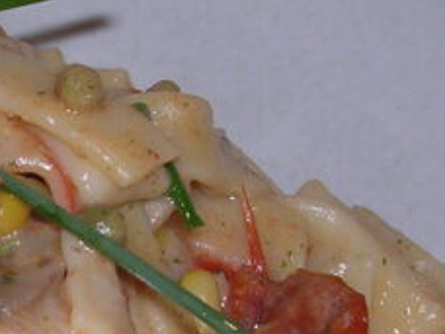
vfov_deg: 11.5
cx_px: -119
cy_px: 328
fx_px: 1645
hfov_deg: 14.8
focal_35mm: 128
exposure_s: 1/60.1
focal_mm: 5.8
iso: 100
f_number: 5.6
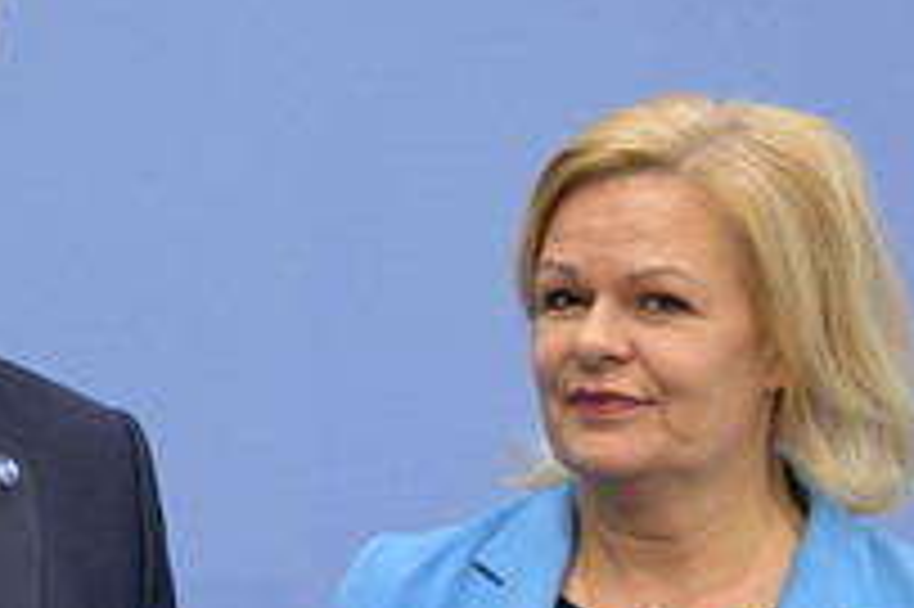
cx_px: 65
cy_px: 486
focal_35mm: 151
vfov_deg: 9.1
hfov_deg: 13.5
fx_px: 3831
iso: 5000
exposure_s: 1/320
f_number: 5.6
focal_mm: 68
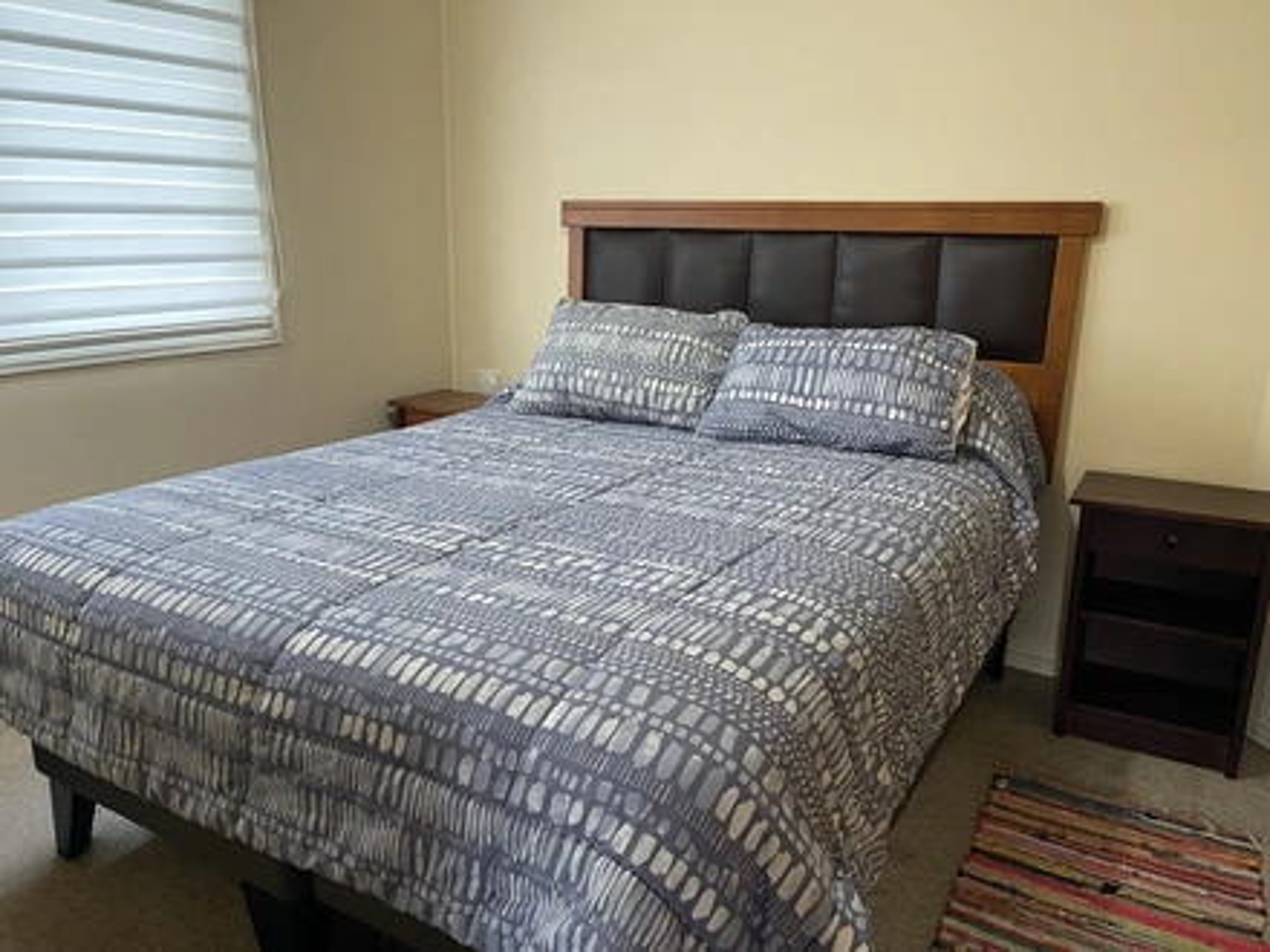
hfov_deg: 69.4
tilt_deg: -14.7
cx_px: 635
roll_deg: -1.7
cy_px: 476
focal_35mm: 25
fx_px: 917
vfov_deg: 54.9
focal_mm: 5.1
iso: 500
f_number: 1.6
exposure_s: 1/50
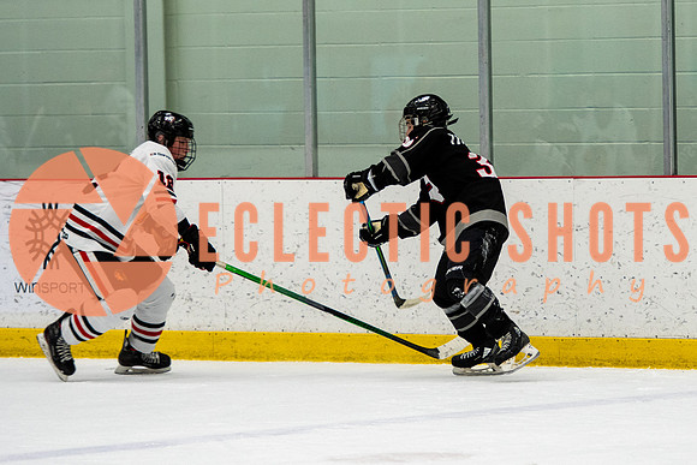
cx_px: 457
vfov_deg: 4.4
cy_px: 177
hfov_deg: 6.6
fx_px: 6055
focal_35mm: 313
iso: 1250
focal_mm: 155
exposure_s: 1/640
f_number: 2.8
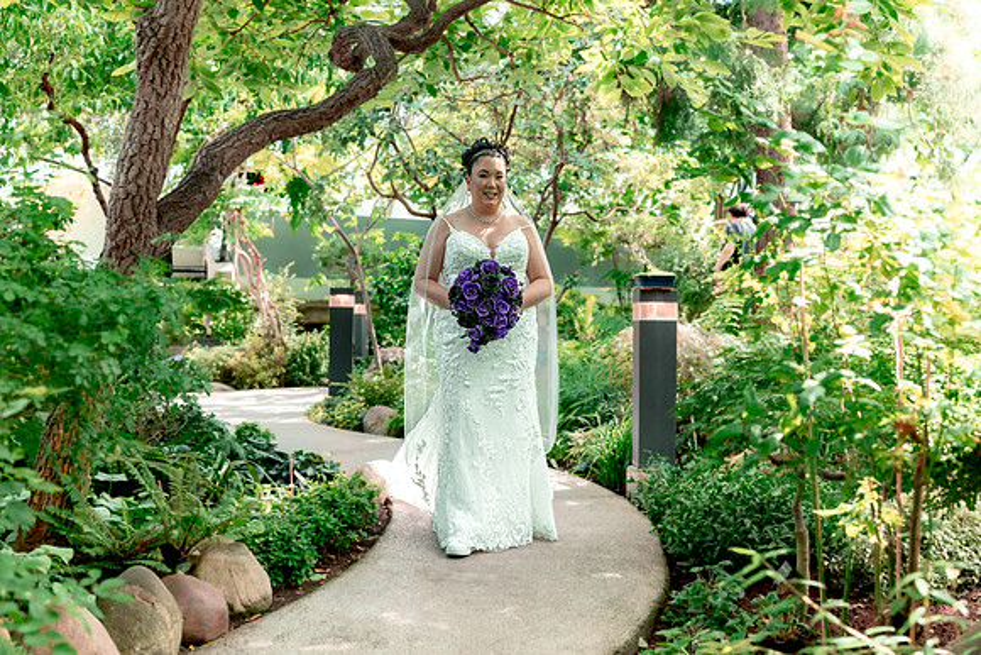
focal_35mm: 45
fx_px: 1226
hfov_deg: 43.6
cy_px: 328
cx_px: 490
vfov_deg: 29.9
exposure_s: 1/320
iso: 400
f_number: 3.2
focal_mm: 45
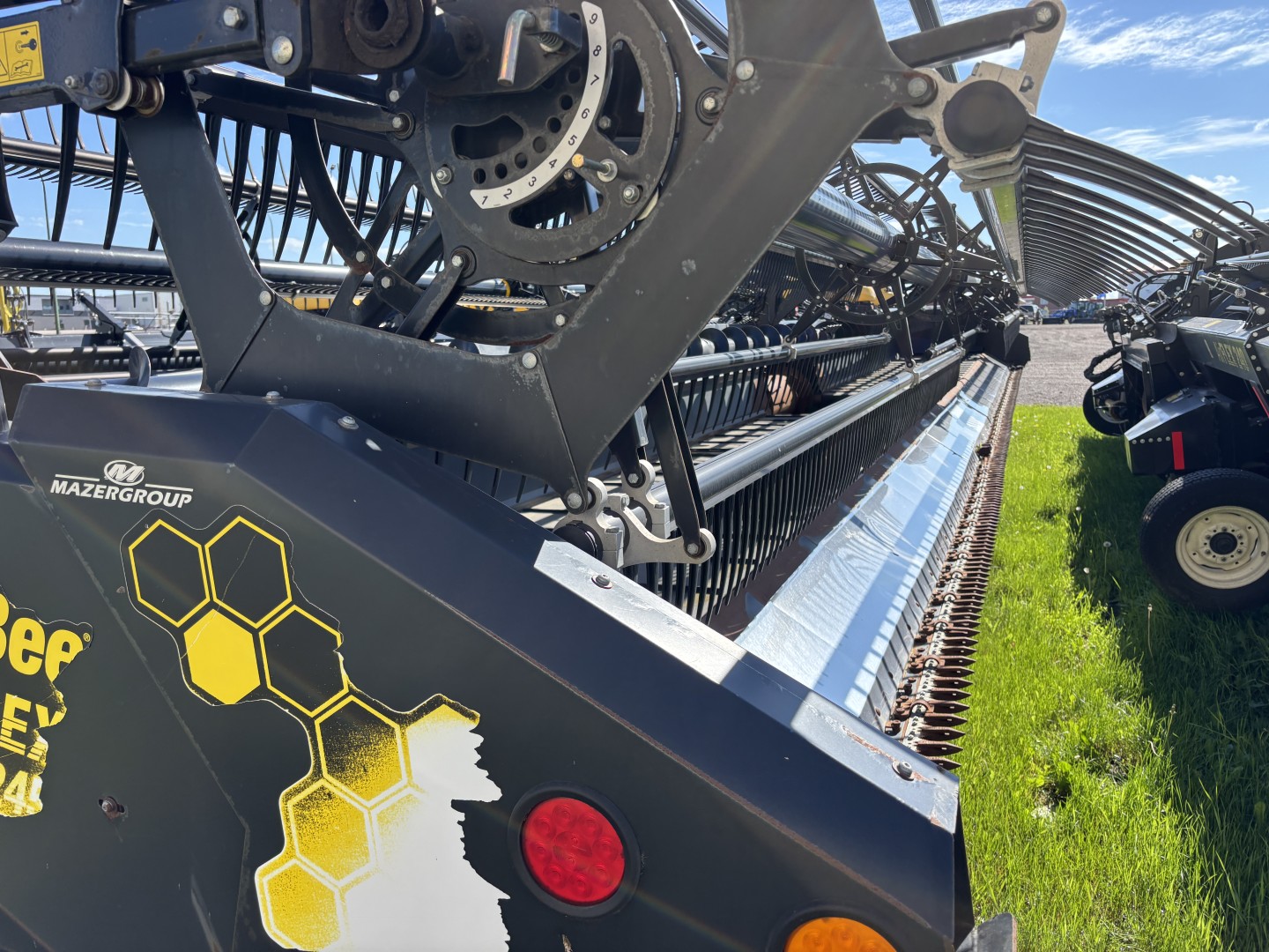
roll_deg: +0.3
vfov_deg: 53.1
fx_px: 953
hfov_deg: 67.3
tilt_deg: -8.0
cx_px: 634
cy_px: 476
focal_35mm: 26
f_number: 1.6
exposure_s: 1/1381
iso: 50
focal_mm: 5.96
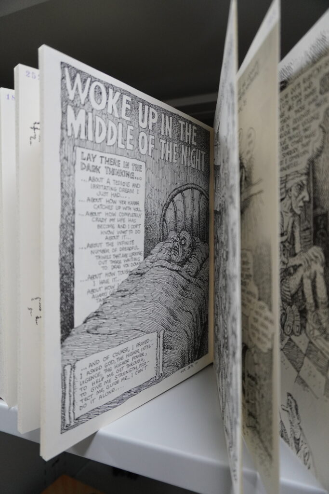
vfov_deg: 73.7
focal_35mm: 24
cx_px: 164
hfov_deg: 53.1
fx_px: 329
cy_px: 247
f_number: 4
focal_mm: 16
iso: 1250
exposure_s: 1/160
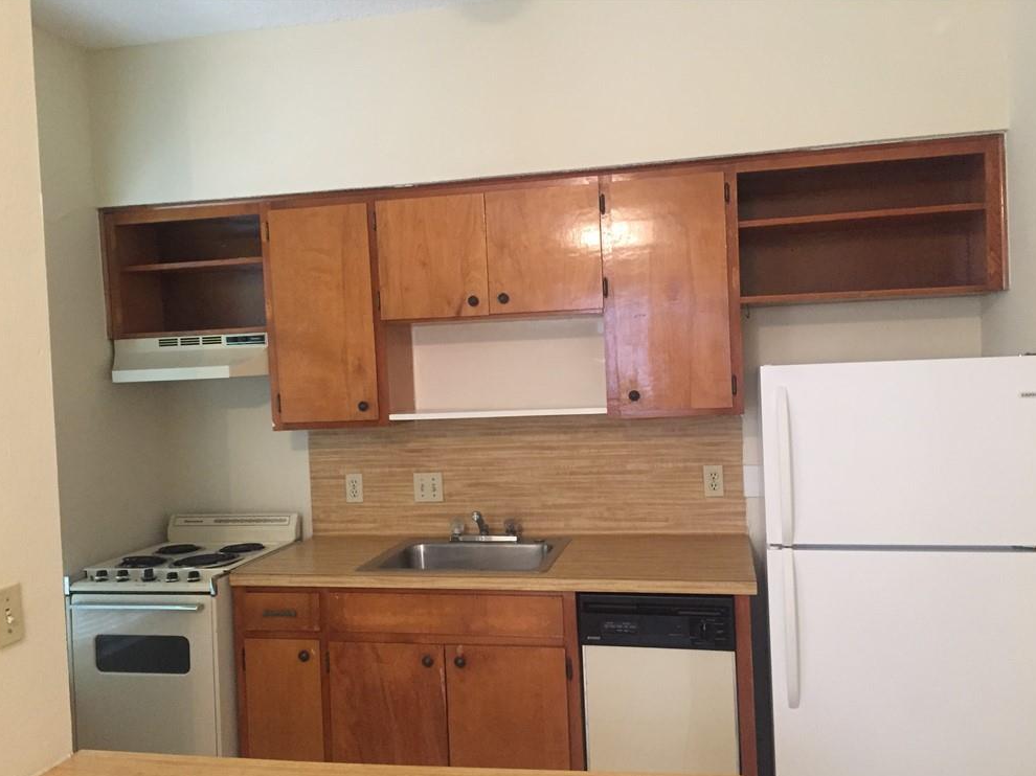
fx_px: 898
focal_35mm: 30
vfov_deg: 46.8
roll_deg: +1.0
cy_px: 398
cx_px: 514
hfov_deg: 60.0
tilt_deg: -1.5
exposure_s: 1/30
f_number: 2.2
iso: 250
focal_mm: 4.15
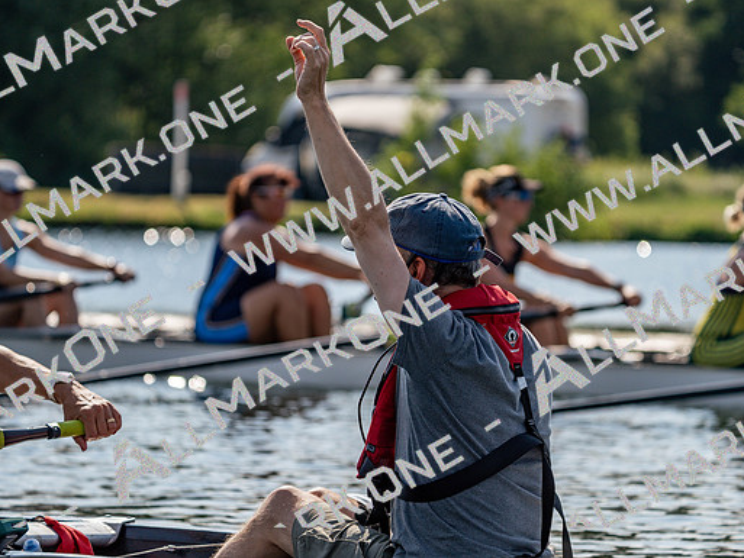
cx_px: 408
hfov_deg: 8.8
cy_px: 279
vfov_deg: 6.6
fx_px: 4837
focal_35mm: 225
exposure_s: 1/1600
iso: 160
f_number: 5.6
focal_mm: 207
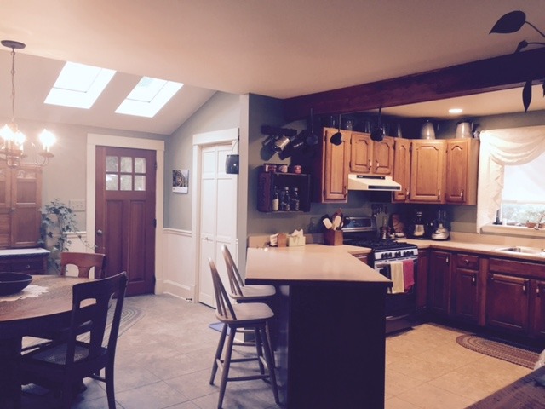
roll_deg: -1.6
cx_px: 272
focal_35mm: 29
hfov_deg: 61.7
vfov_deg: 48.2
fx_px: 457
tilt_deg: -1.4
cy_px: 204
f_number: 2.2
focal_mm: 4.15
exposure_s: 1/30
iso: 80
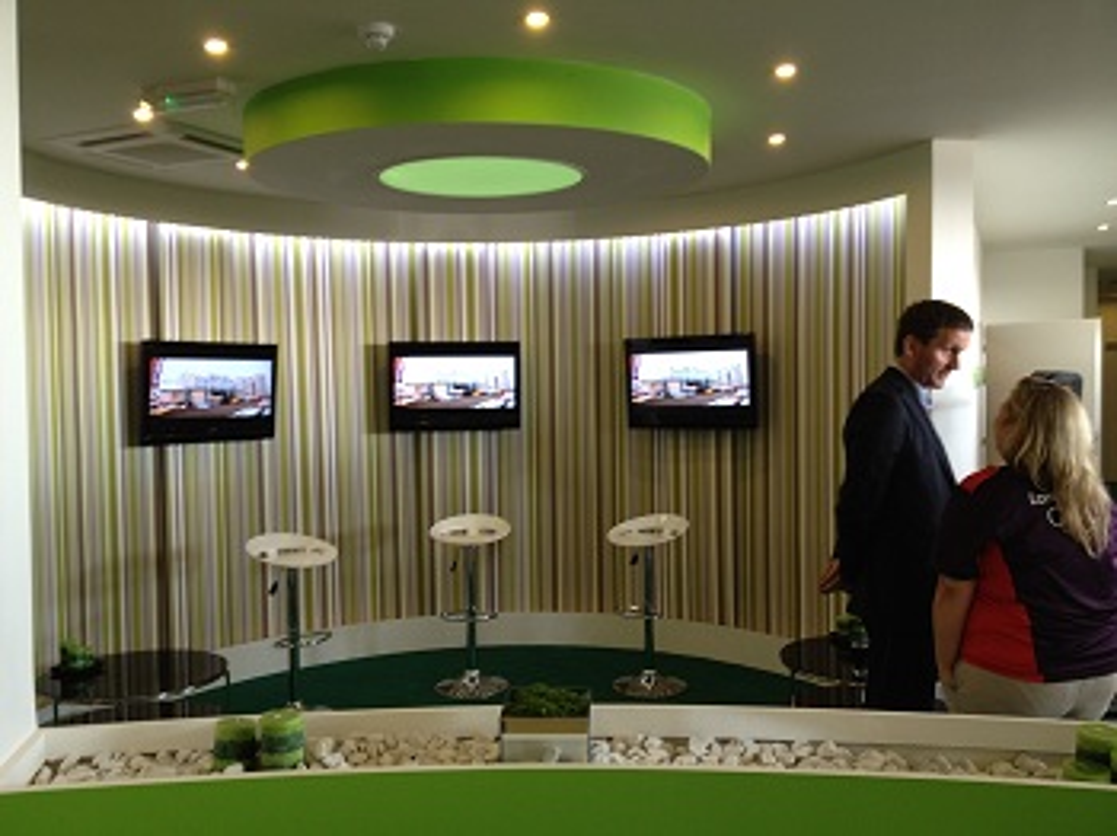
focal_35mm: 35
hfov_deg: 52.7
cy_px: 418
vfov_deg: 40.7
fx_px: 1129
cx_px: 558
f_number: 2.4
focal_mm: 4.28
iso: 64
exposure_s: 1/20
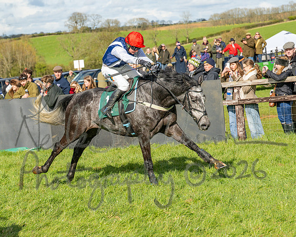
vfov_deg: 13.0
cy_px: 118
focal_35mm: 118
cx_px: 149
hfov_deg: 16.3
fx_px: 1036
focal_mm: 70
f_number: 4.5
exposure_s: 1/1600
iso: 250
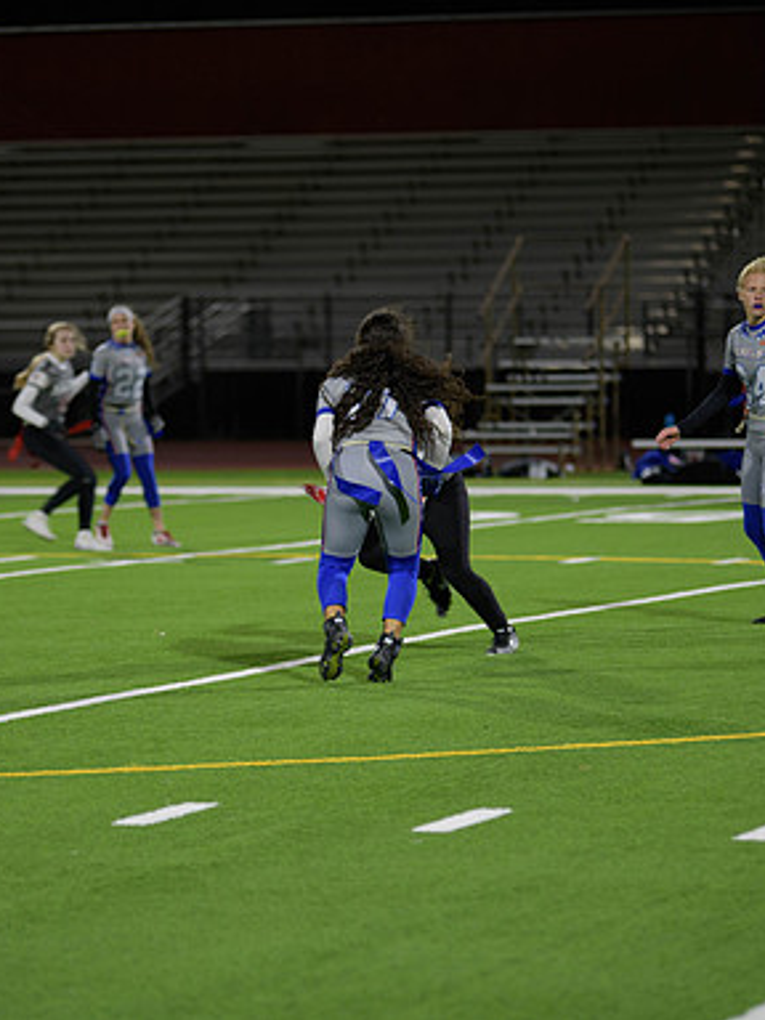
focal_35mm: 189
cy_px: 509
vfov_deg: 10.5
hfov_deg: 7.9
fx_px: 5569
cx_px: 308
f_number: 2.8
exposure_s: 1/200
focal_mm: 130
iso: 720
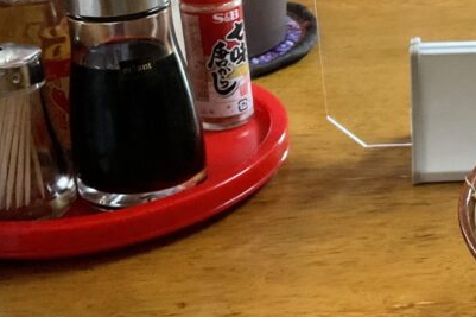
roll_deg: +0.7
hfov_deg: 24.5
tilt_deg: -21.1
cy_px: 55
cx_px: 526
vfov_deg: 17.5
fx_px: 1018
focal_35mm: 77
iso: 250
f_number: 1.8
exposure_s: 1/60
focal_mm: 3
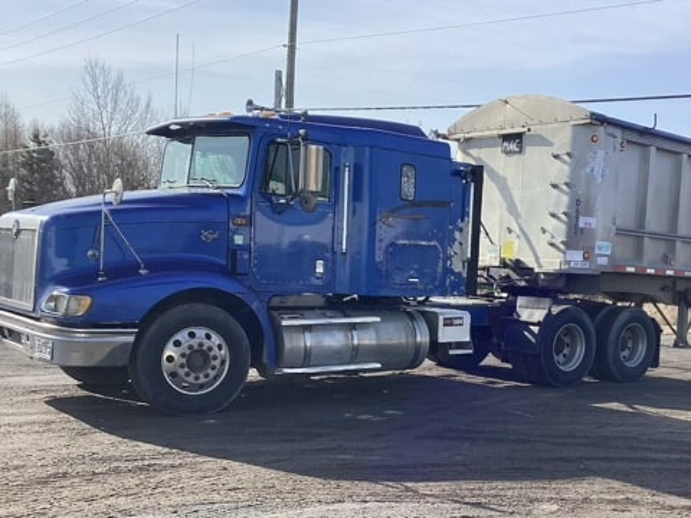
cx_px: 346
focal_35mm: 31
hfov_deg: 58.4
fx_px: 619
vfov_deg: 45.4
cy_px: 259
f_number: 2.4
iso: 25
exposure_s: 1/1006
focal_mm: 3.3
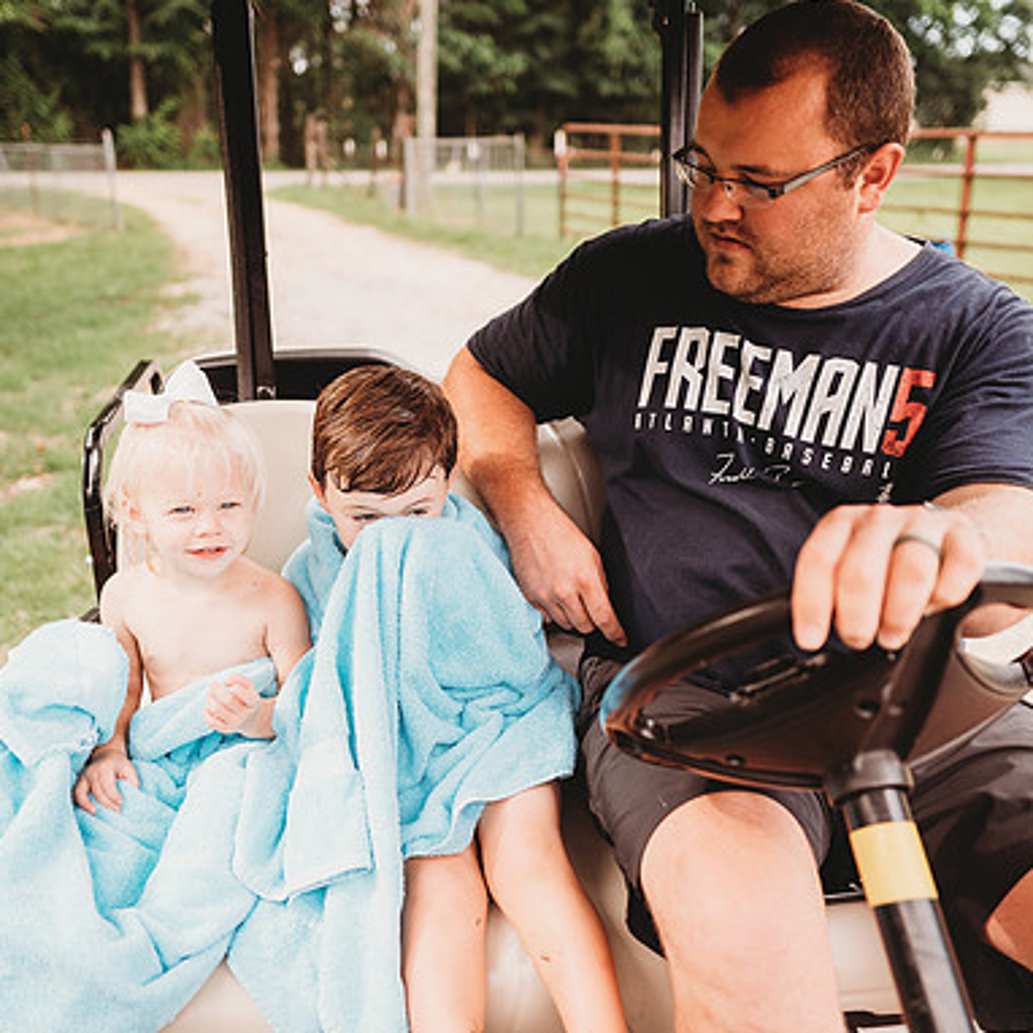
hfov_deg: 52.5
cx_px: 511
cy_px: 515
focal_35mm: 31
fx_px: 1047
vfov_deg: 52.5
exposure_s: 1/500
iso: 100
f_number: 2.2
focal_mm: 24
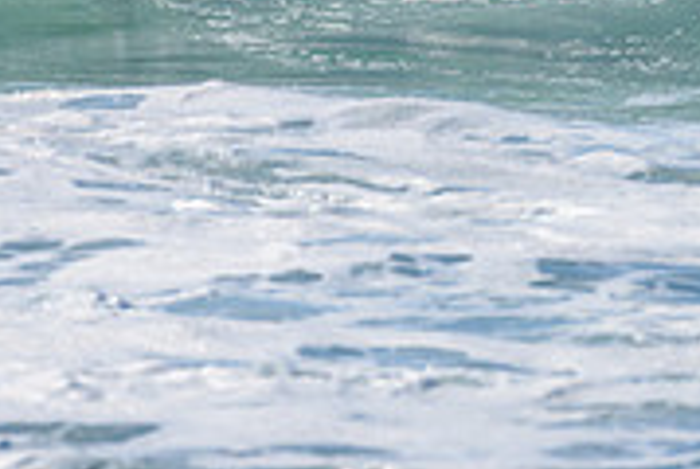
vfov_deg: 0.8
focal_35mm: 1651
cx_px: 73
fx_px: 32156
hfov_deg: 1.2
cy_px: -142
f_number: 5.6
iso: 160
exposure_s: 1/2000
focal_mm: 500
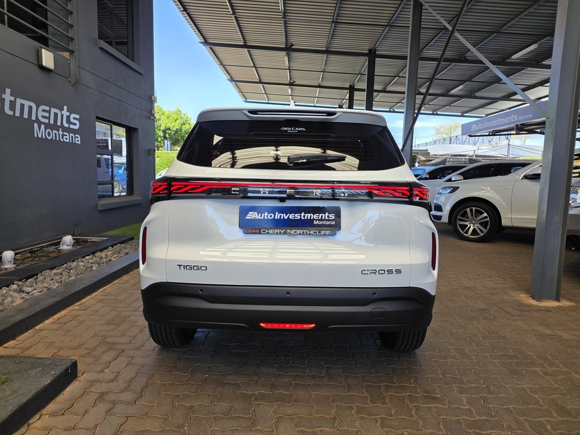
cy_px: 218
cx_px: 290
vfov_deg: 58.9
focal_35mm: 23
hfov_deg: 73.9
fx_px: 385
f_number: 1.7
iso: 25
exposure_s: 1/359
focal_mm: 6.25
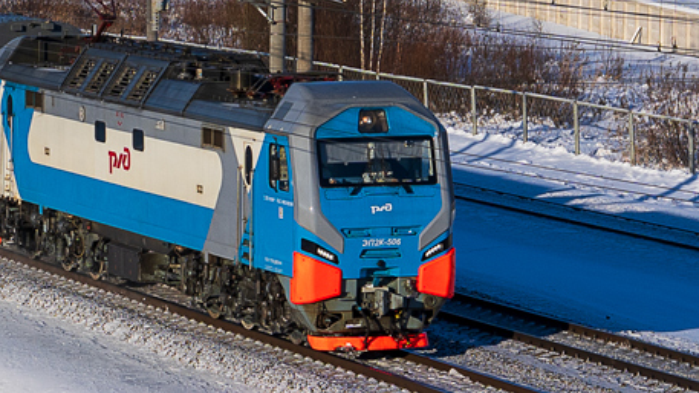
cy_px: 58
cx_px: -263
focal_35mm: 240
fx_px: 4448
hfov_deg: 8.8
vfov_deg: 5.1
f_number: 8
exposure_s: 1/1000
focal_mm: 55
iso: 200
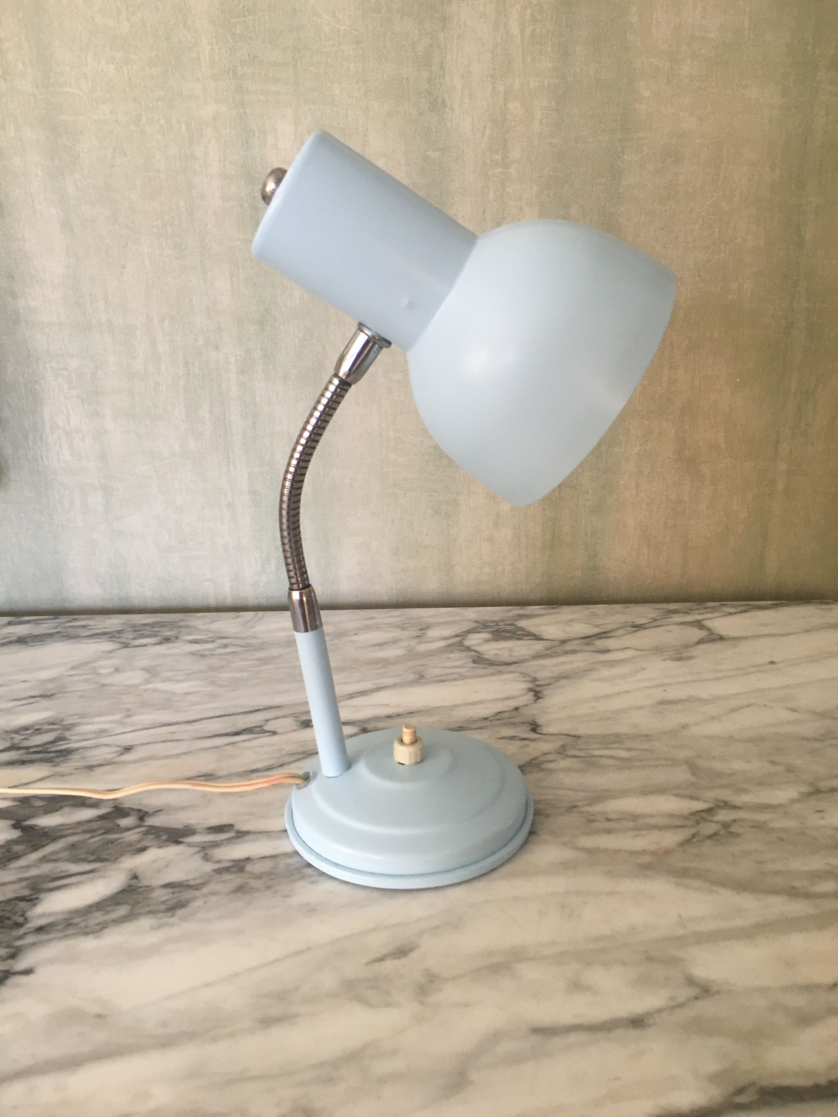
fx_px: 936
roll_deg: +2.2
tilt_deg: -19.4
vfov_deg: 61.7
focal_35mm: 29
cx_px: 419
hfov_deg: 48.2
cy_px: 558
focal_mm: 4.15
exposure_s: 1/33
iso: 125
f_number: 2.2
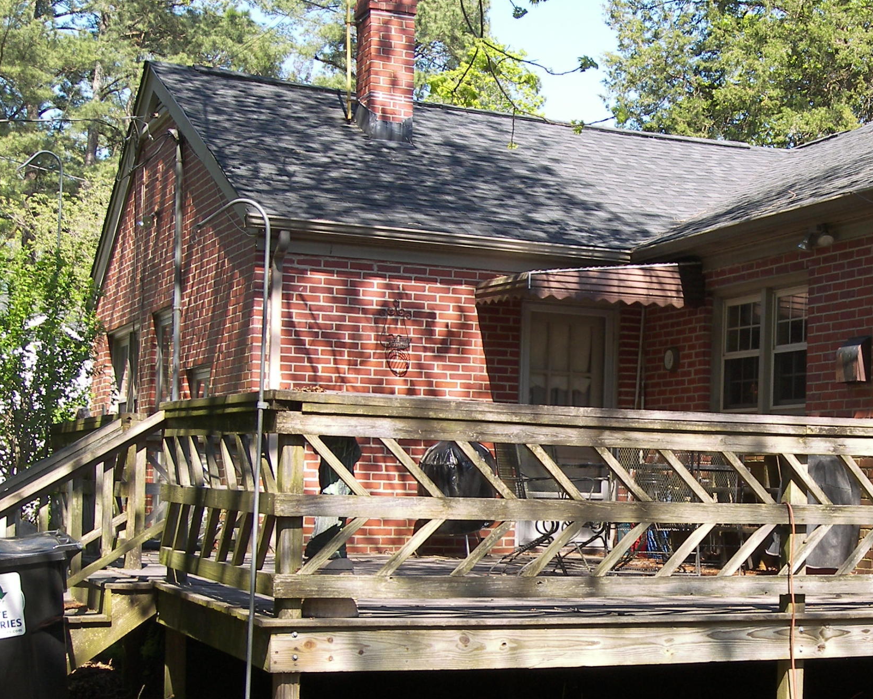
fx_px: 1783
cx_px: 713
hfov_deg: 26.9
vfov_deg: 22.0
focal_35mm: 69
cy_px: 498
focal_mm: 8.3
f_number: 3.2
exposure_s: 1/200
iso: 50
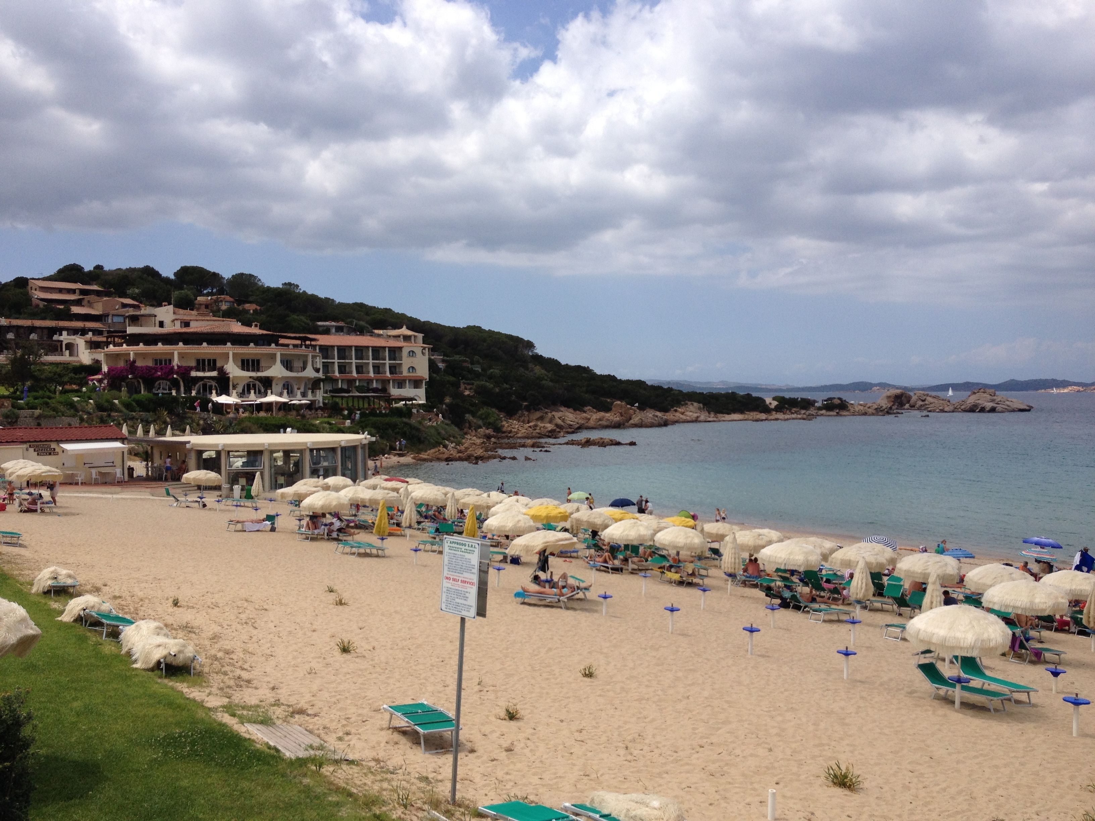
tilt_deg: -4.4
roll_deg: +0.9
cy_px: 410
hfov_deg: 52.6
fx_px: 1107
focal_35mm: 35
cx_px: 548
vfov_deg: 40.7
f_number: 2.4
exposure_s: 1/2632
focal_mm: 4.28
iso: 50
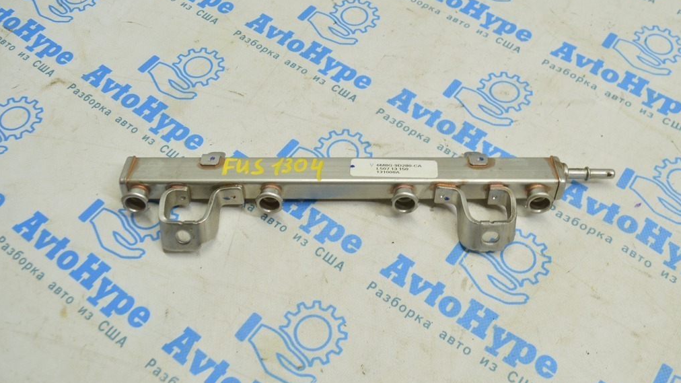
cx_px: 343
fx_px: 660
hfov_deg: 54.6
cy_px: 189
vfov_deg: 32.4
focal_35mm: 37
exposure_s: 1/20
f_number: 5.6
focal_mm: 23
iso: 400
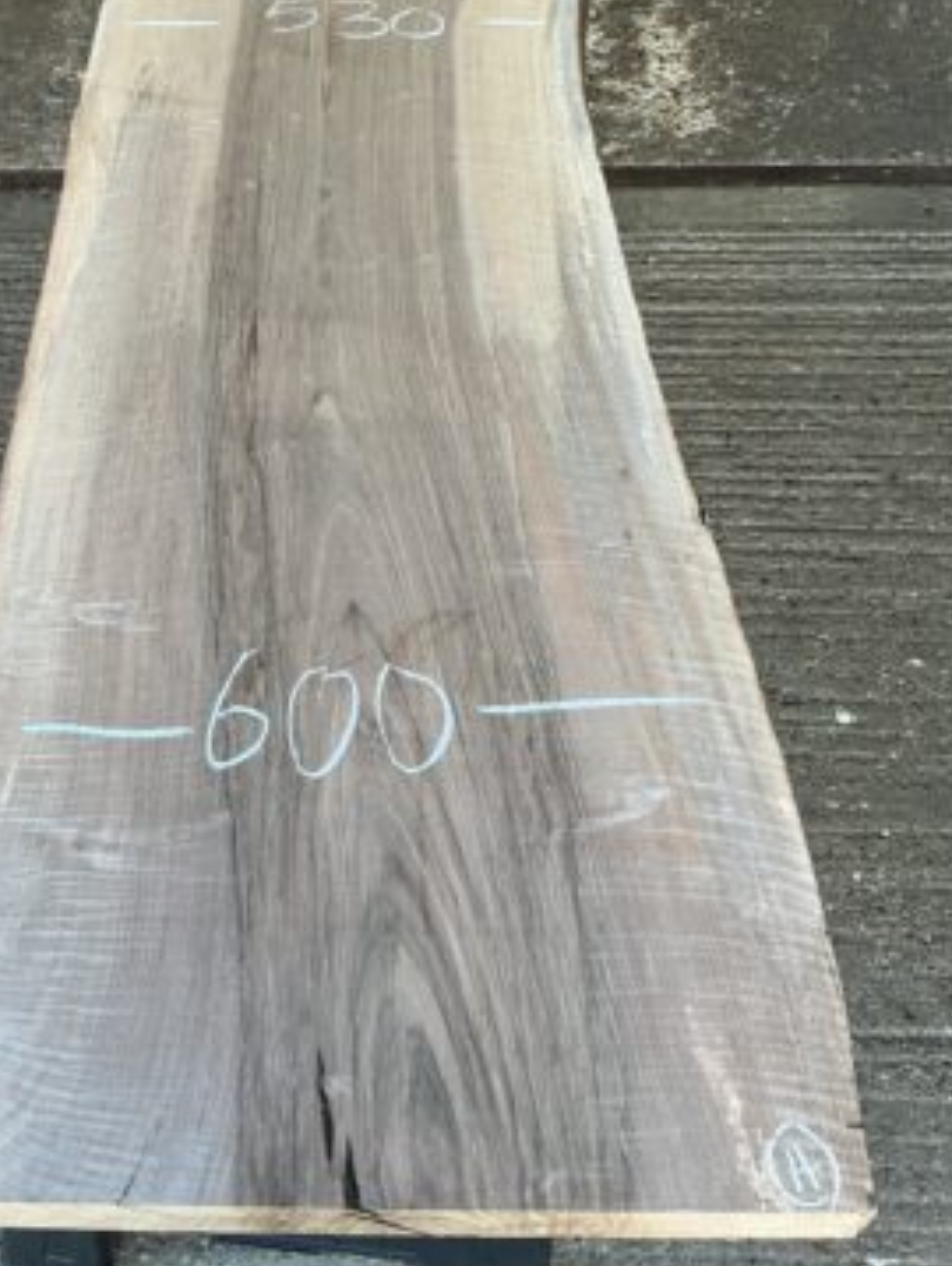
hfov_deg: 33.2
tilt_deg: -47.7
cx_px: 275
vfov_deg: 43.1
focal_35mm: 43
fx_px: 1574
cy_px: 404
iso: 25
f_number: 1.8
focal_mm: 3
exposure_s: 1/120
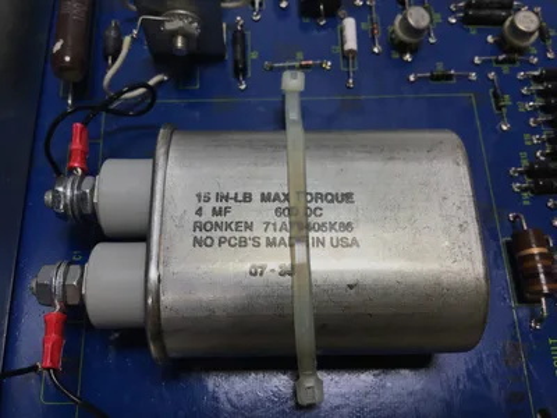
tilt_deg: -69.0
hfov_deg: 58.4
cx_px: 278
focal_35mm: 31
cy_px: 209
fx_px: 499
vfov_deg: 45.4
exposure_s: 1/310
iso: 25
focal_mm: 3.3
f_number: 2.4
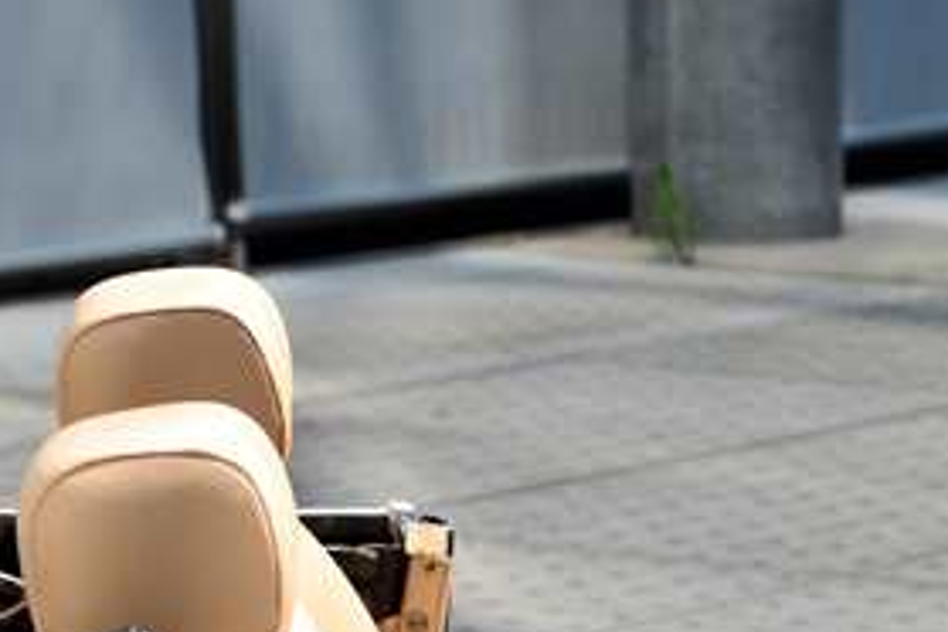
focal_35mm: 292
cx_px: 1213
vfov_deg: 4.7
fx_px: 7689
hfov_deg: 7.0
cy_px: 868
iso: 125
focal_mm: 85
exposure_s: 1/125
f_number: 8
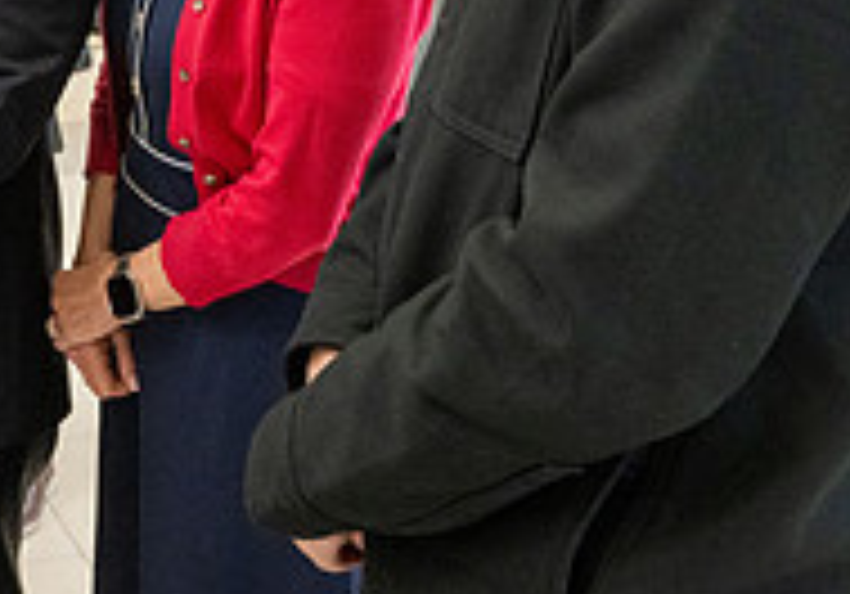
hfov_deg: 25.0
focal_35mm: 76
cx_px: -1
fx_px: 1821
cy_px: -259
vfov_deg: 17.0
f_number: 4
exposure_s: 1/250
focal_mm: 24
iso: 2000
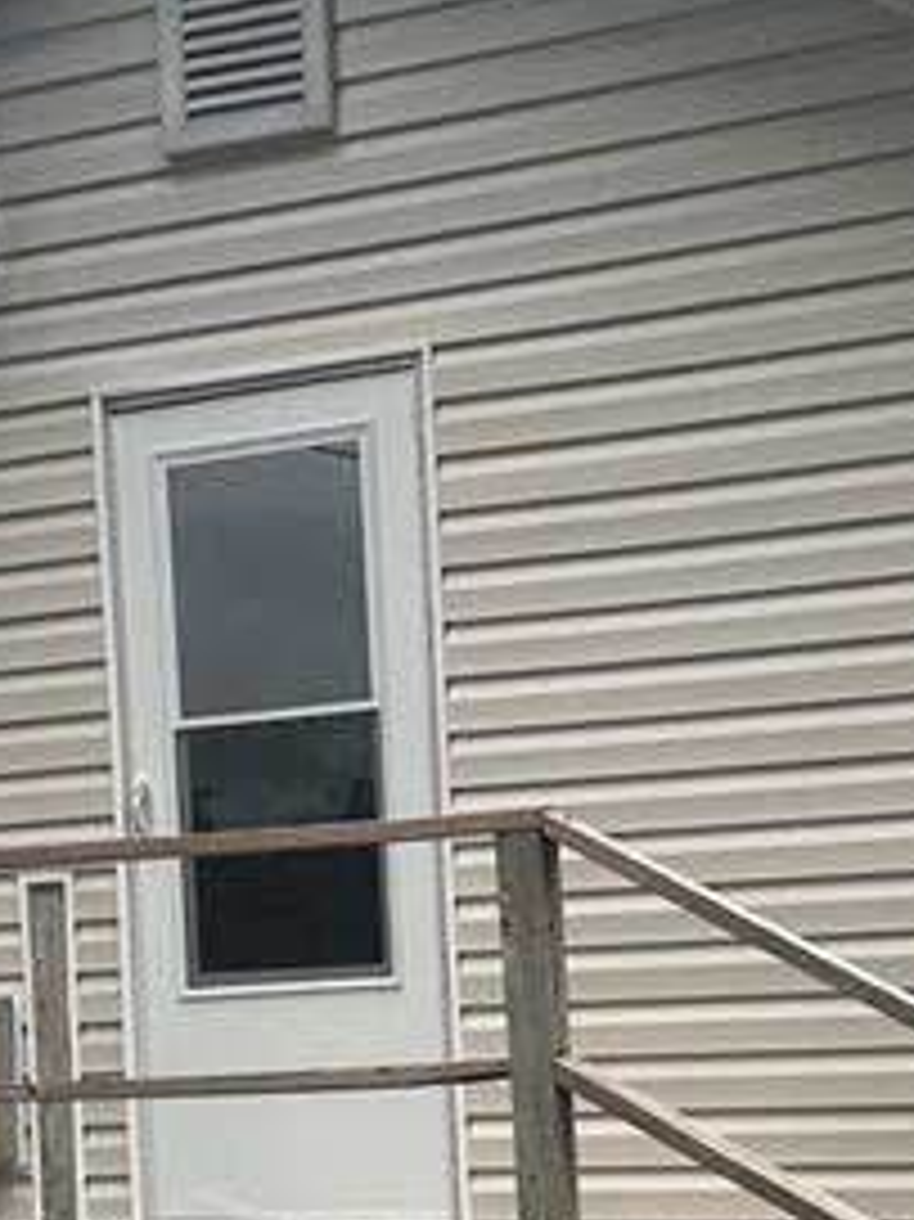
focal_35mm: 68
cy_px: 1031
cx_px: 405
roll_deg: +2.0
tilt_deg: -1.3
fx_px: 2396
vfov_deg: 27.8
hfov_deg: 21.6
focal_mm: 6.86
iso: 80
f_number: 1.78
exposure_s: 1/1040
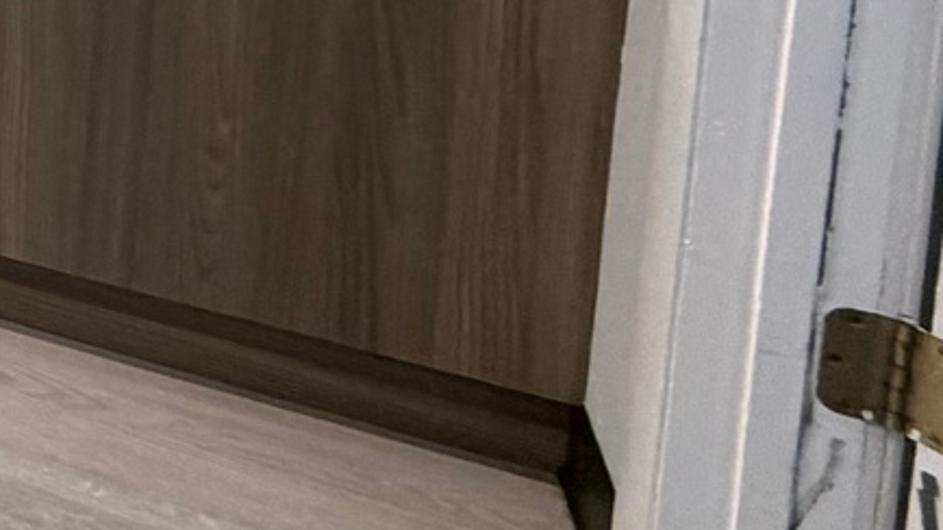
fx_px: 1800
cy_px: -484
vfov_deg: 14.3
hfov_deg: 17.4
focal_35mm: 72
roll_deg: +0.0
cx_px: -1080
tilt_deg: -6.0
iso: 160
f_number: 2.2
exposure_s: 1/120
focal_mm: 2.22
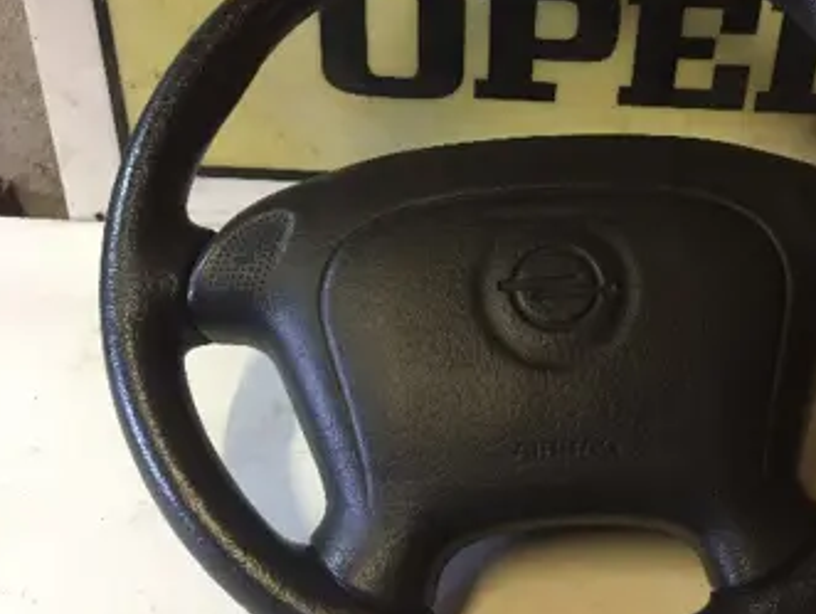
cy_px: 311
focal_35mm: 42
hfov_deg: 43.8
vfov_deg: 34.4
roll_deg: -8.2
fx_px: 991
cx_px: 572
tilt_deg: -39.9
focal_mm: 4.15
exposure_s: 1/25
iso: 250
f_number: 2.2
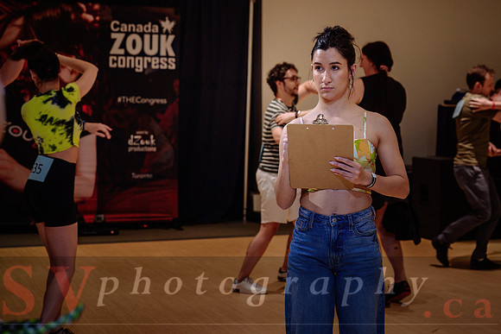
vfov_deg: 18.9
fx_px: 1006
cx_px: 253
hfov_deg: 28.0
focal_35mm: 72
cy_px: 162
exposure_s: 1/125
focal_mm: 62
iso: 1600
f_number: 4.5
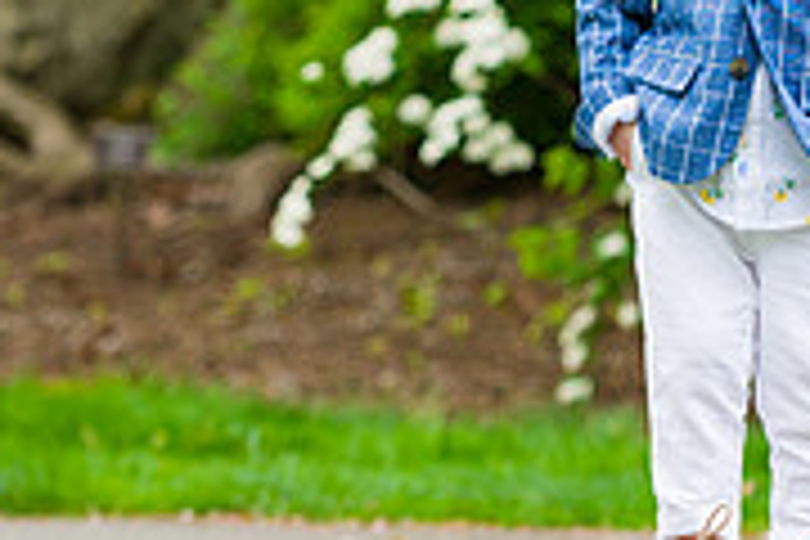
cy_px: -148
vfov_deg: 4.0
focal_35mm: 339
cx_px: 670
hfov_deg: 6.1
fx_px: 7627
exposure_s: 1/320
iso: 200
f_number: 3.5
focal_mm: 105
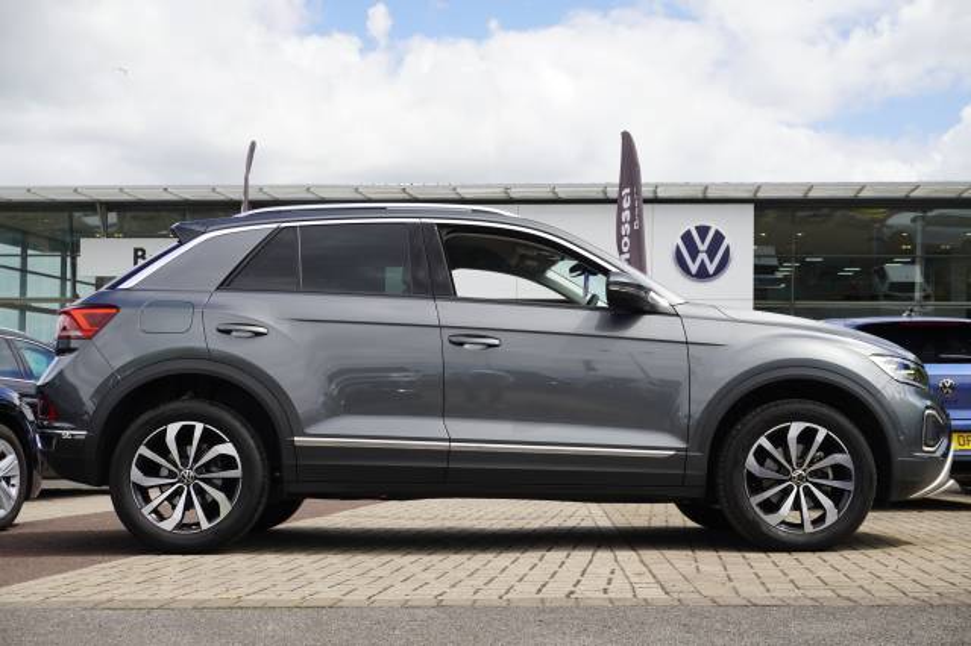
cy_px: 323
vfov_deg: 27.2
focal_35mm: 50
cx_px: 486
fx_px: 1334
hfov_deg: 40.0
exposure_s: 1/100
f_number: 8
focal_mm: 33
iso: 100
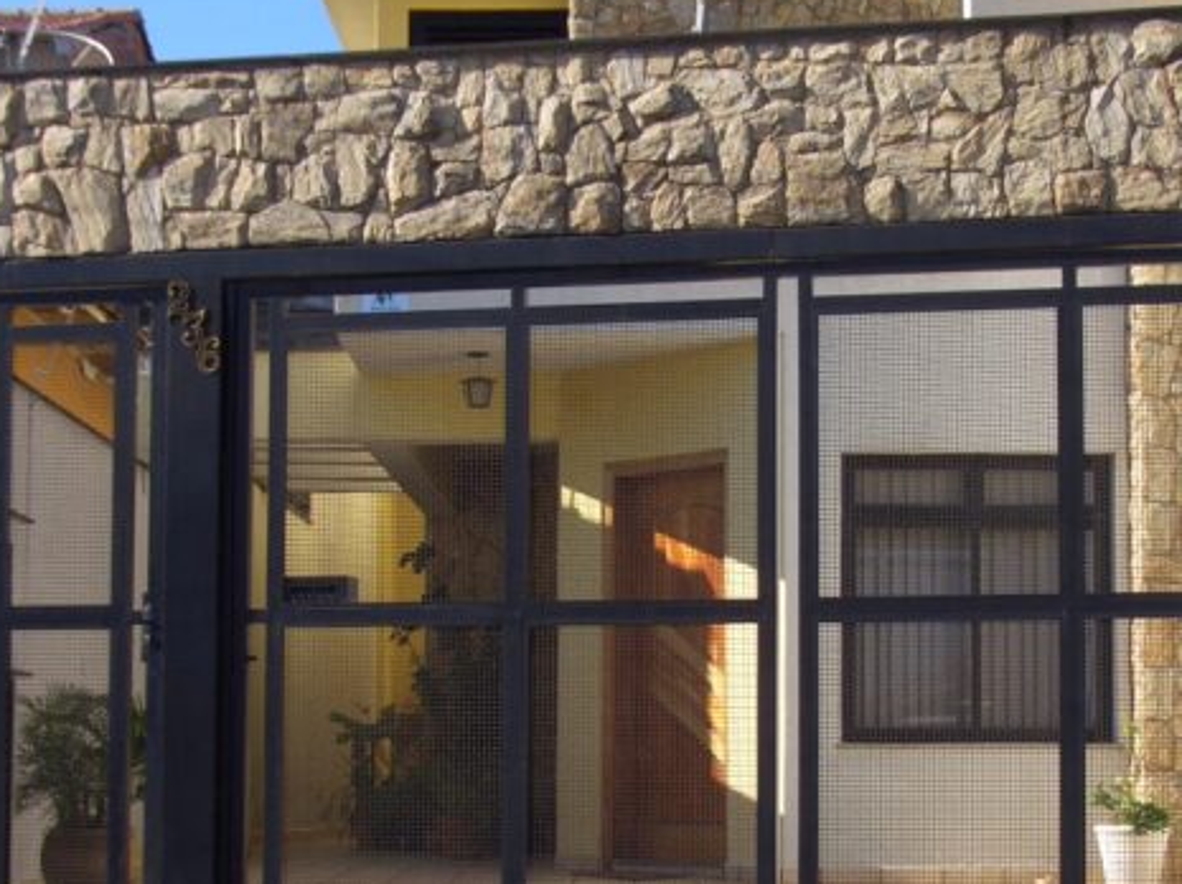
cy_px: 574
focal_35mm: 81
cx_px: 656
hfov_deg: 24.1
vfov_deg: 18.1
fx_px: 2764
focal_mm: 8.2
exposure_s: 1/200
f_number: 5
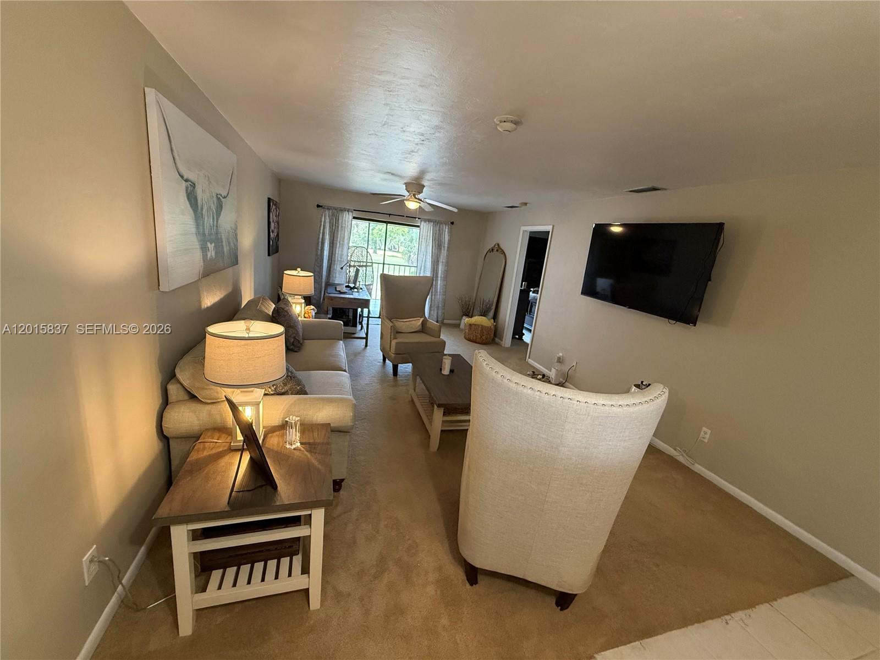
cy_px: 330
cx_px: 440
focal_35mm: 14
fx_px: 356
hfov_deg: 102.1
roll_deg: -7.0
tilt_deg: -12.1
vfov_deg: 85.7
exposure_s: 1/120
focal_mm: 2.22
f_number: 2.2
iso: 500
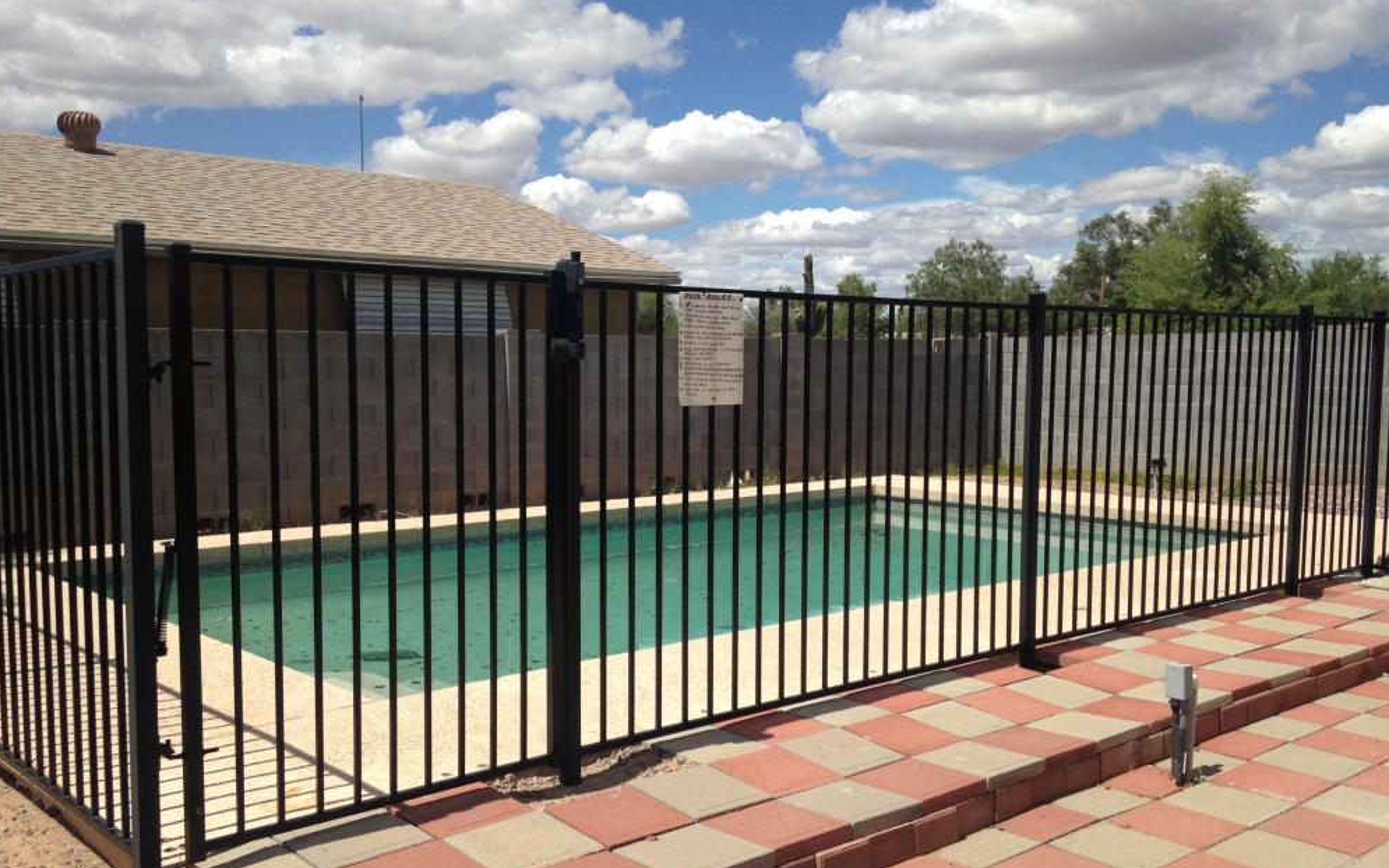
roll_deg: -2.7
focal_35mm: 36
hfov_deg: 54.0
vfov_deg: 35.3
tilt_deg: -2.7
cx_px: 699
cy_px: 486
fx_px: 1363
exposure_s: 1/2710
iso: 50
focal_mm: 4.12
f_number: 2.4
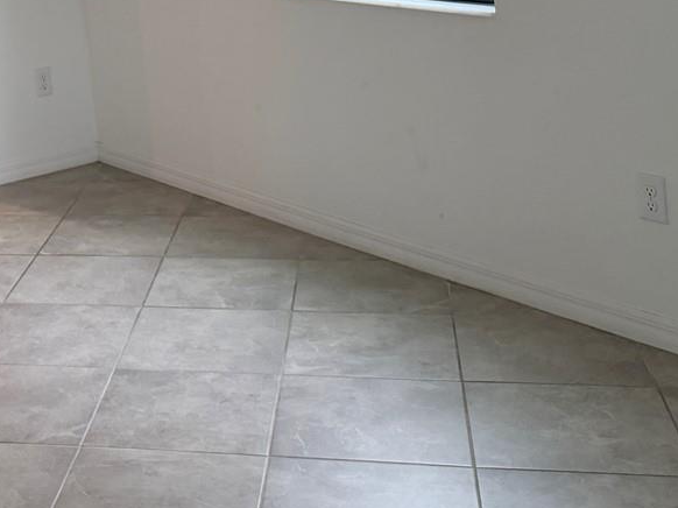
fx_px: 1292
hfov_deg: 27.2
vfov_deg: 20.5
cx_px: -45
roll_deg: +6.4
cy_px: -129
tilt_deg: +2.1
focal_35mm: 66
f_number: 1.78
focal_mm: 6.76
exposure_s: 1/165
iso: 125
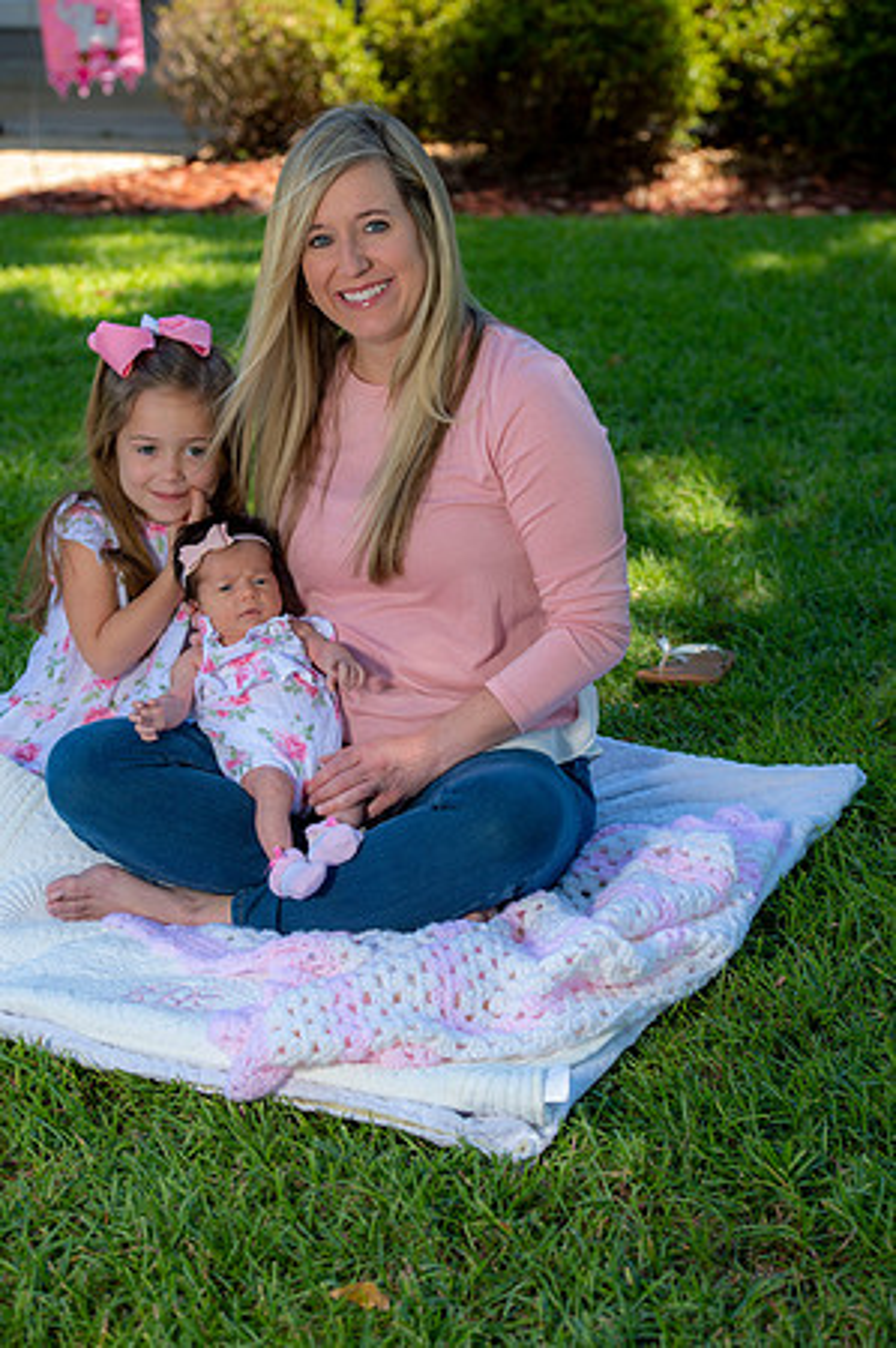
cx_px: 448
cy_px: 674
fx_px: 3368
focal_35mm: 90
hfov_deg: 15.2
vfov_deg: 22.6
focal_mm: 90
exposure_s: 1/160
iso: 100
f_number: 5.6
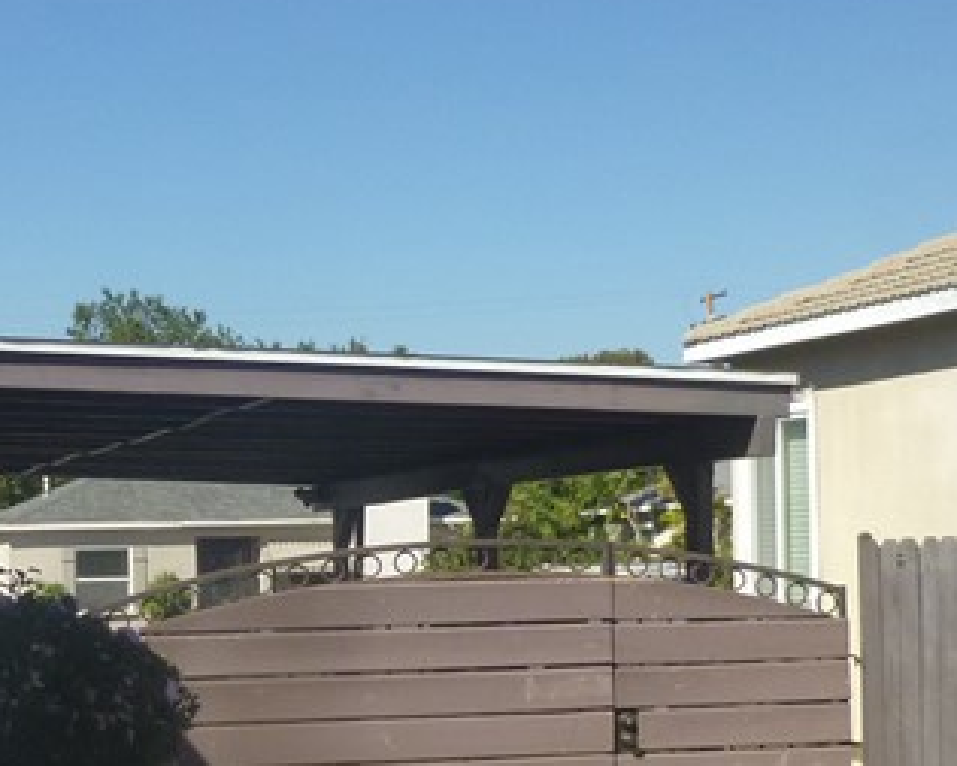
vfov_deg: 19.2
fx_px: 2238
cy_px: 633
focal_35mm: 79
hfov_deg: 23.9
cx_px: 239
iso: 100
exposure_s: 1/200
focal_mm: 4.5
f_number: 9
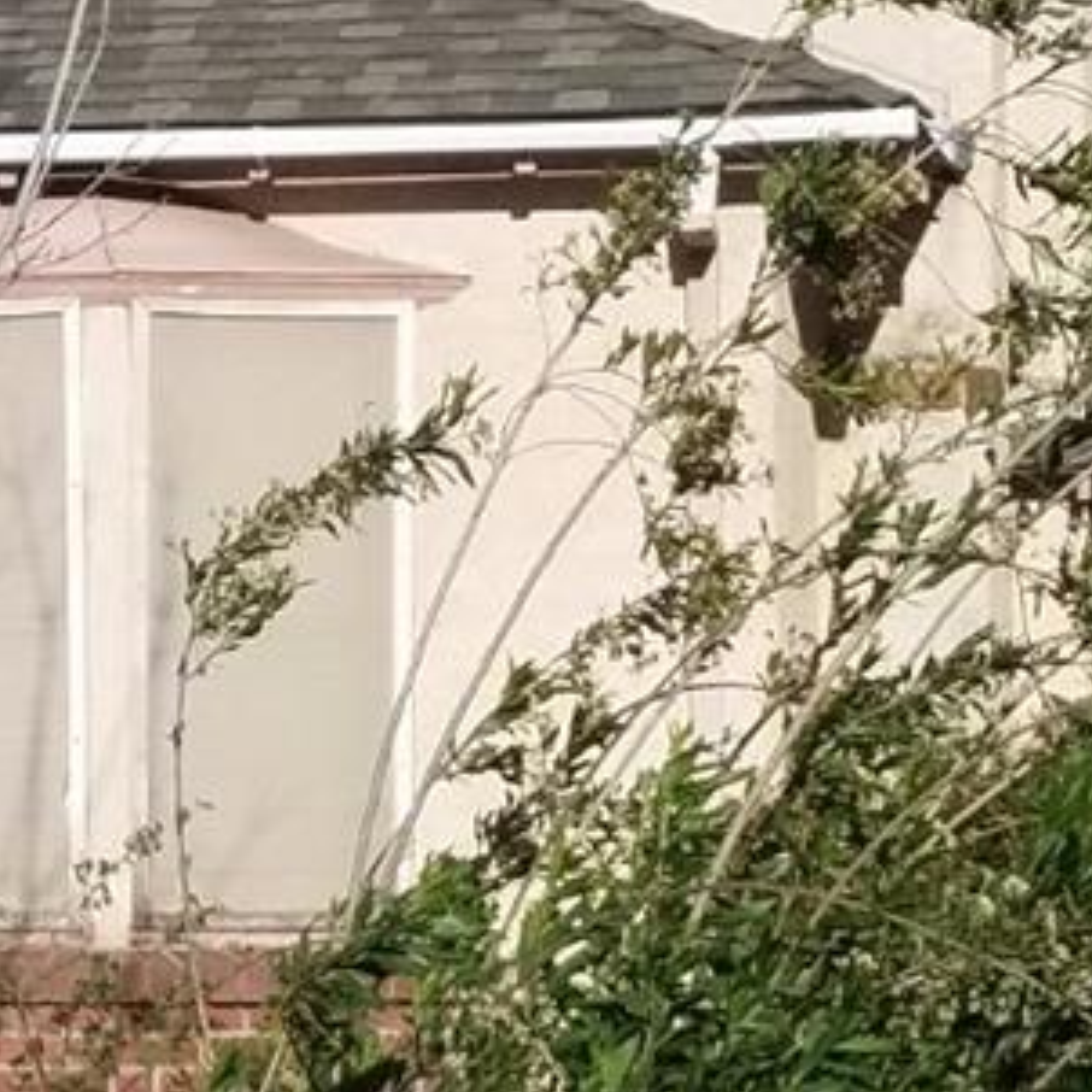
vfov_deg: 15.3
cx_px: -535
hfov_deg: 14.3
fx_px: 4069
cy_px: 524
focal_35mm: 114
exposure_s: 1/3664
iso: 50
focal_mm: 4.2
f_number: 1.7
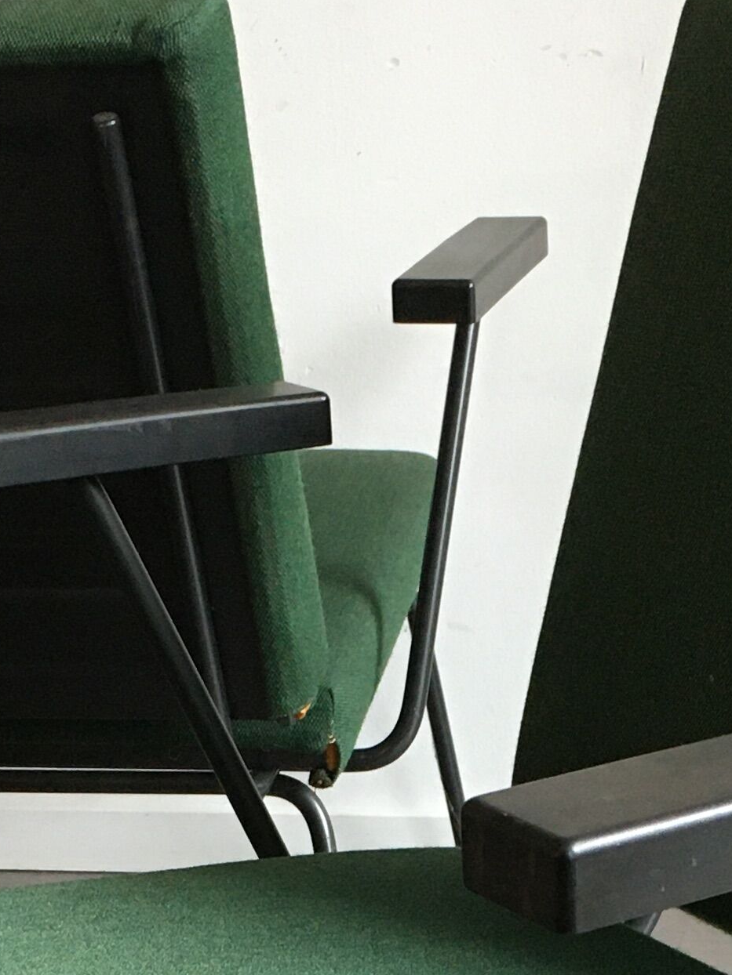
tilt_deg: -25.0
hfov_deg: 15.7
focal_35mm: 94
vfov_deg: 20.0
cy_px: 1050
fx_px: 2650
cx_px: 459
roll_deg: +1.6
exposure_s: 1/33
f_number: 2.2
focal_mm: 4.15
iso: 160
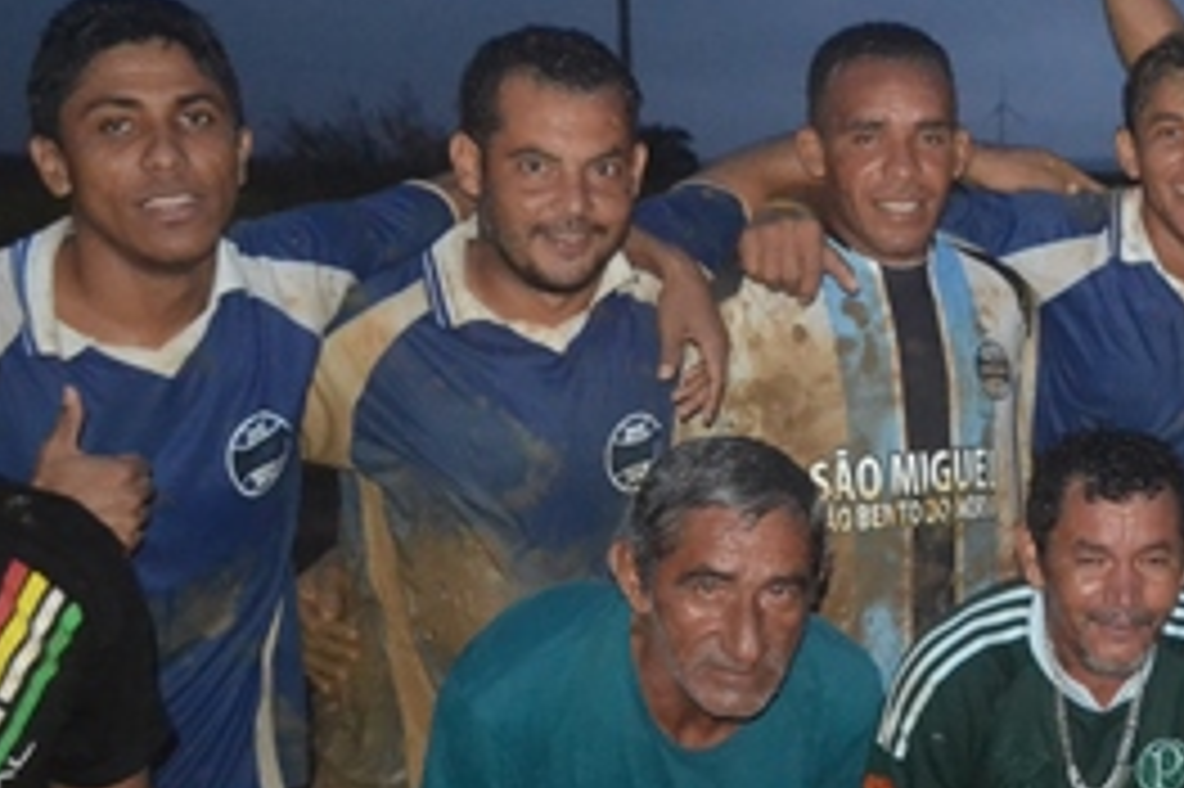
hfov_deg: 25.5
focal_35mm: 73
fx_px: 2399
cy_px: 561
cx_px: 1333
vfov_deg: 18.6
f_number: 3.8
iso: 3200
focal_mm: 20
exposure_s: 1/60
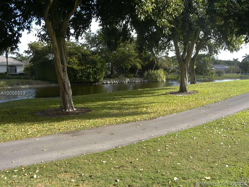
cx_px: 124
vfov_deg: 40.7
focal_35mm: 35
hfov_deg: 52.6
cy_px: 94
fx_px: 252
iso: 100
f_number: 8
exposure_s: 1/70.3
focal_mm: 5.4
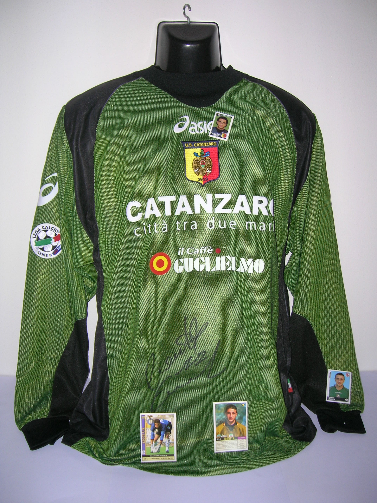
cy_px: 252
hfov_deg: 41.8
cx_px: 188
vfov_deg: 54.0
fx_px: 494
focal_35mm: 34
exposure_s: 1/60.1
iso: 50
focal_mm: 5.7
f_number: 2.9
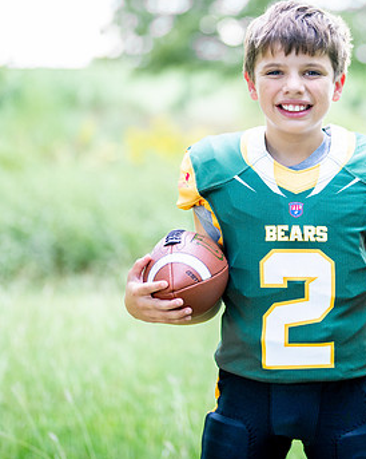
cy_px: 189
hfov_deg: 15.7
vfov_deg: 19.8
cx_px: 295
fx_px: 1315
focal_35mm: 97
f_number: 1.2
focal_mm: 50
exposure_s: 1/1250
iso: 320
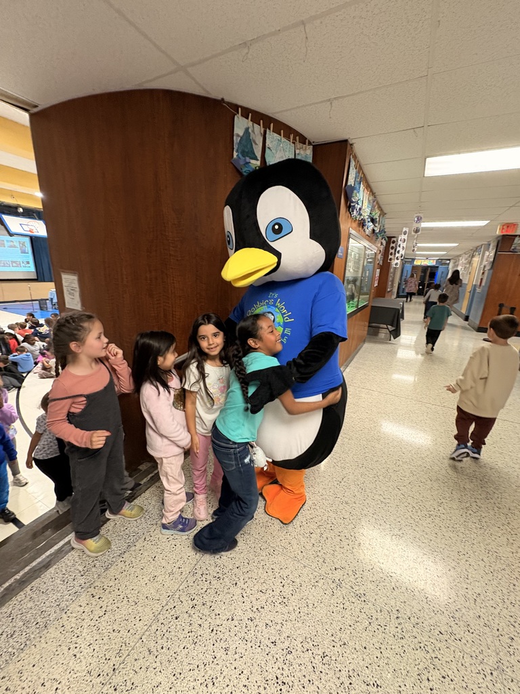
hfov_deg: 85.7
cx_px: 260
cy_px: 347
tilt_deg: -15.7
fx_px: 280
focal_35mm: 14
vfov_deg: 102.1
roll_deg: -4.1
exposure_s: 1/60
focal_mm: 2.22
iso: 400
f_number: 2.2
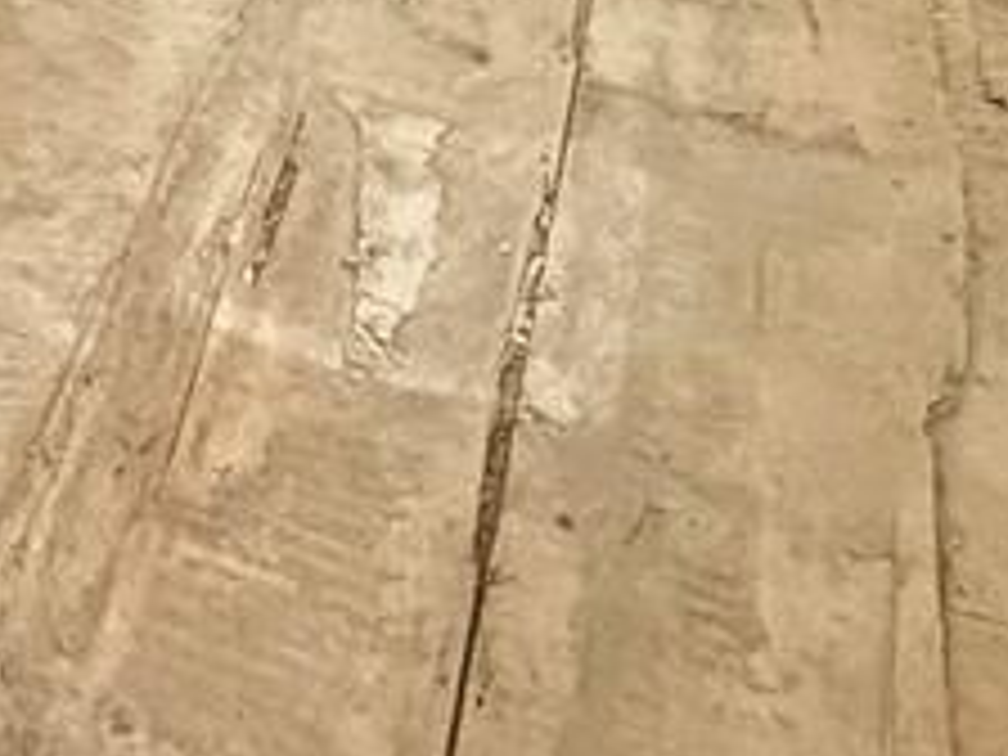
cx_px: -117
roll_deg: +1.9
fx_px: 1864
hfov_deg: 27.5
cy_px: -608
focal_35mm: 64
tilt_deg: -16.3
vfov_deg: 18.1
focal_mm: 2.22
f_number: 2.2
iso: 800
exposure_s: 1/60
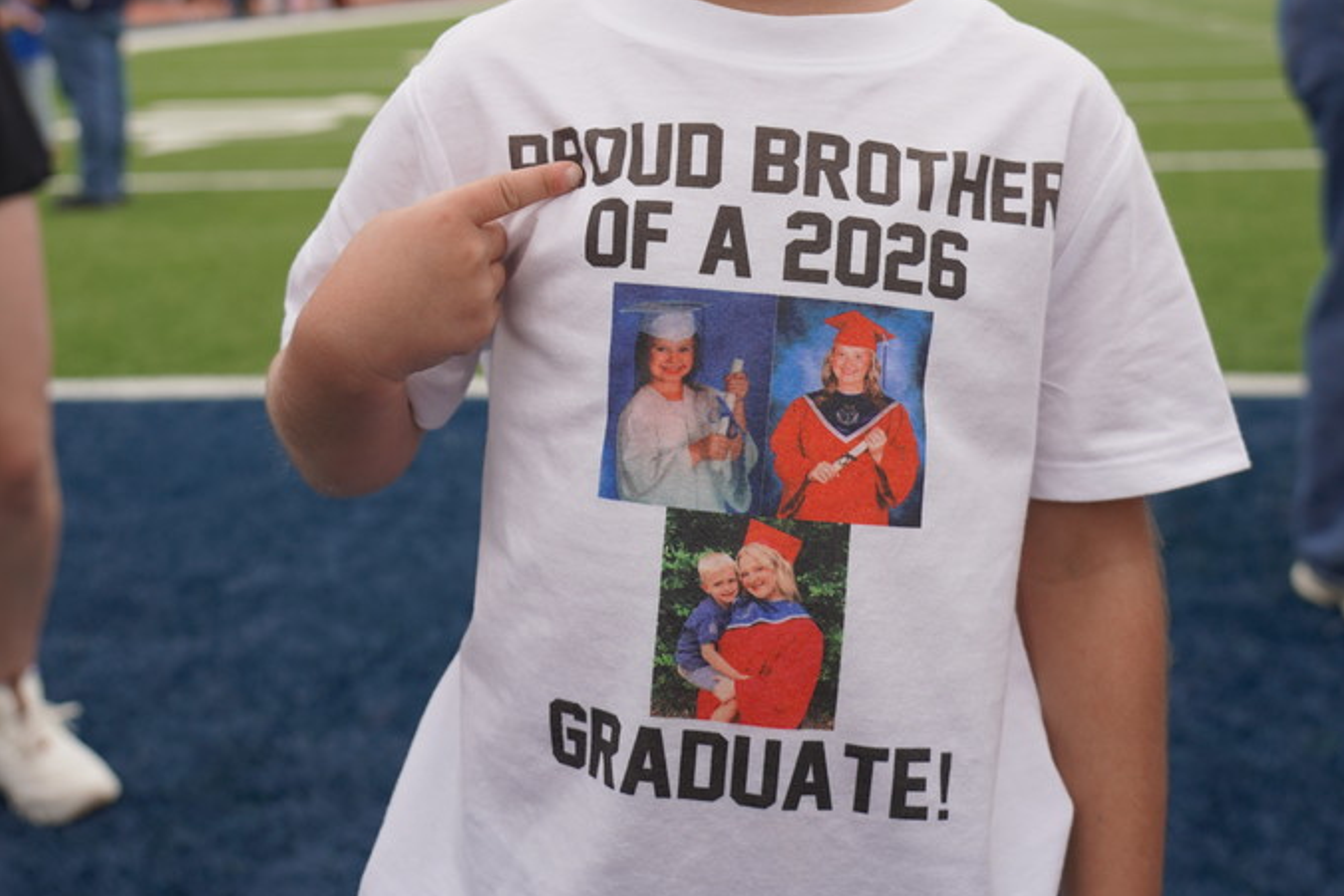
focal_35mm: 50
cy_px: 175
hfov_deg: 39.6
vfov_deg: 26.5
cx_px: 677
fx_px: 1867
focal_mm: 33
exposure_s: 1/250
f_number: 4.5
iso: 100
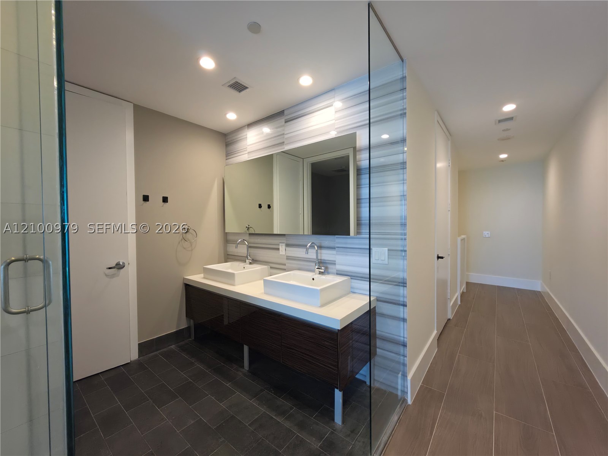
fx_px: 228
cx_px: 304
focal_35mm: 13
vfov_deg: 89.9
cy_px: 228
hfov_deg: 106.2
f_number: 1.9
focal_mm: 2.2
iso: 125
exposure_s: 1/60
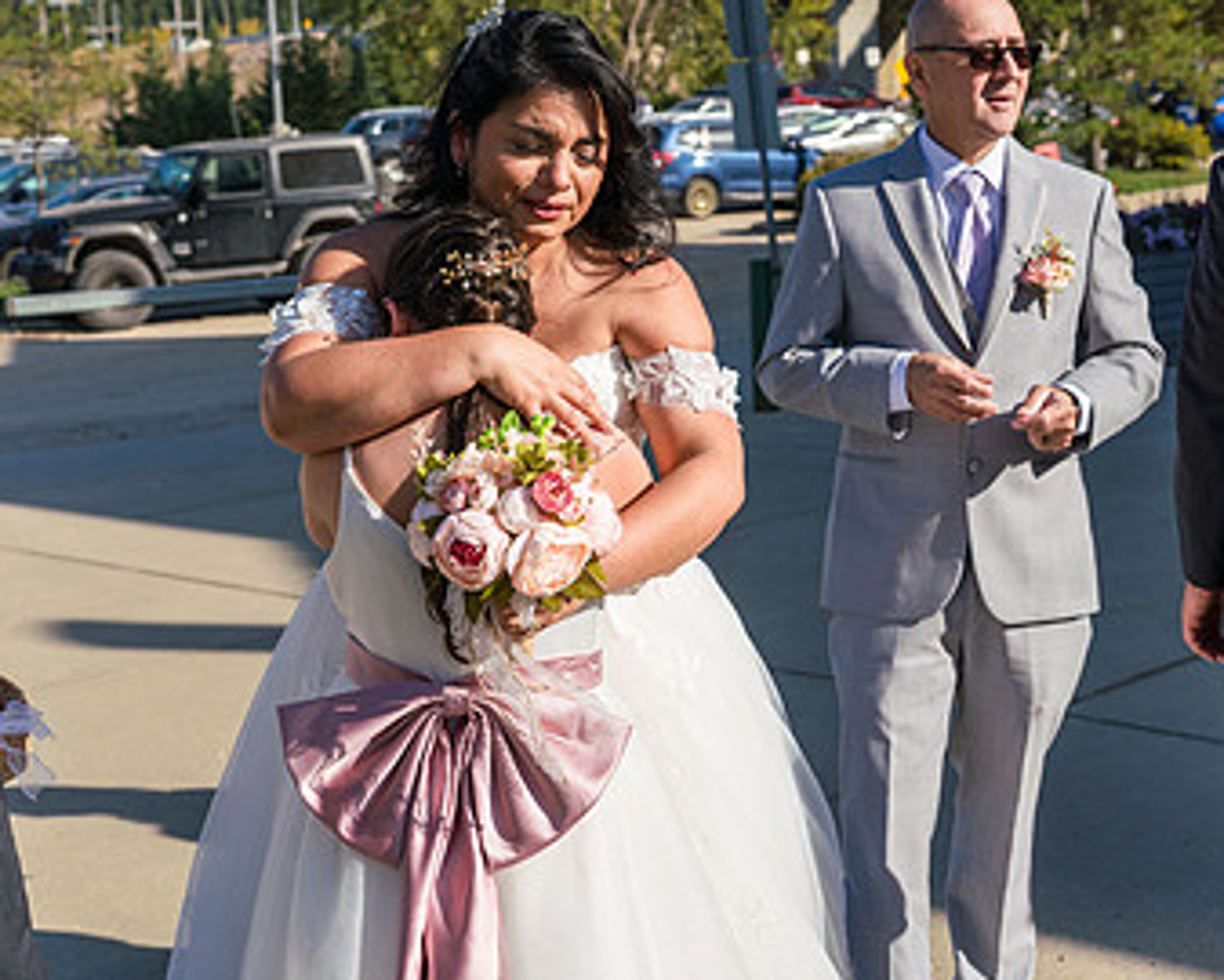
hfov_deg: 30.0
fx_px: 2284
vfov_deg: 24.2
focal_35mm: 63
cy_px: 372
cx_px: 552
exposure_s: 1/1250
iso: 250
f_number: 5
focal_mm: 39
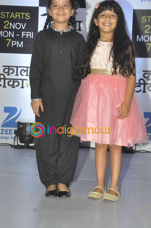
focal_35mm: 110
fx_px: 694
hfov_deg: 12.4
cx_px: 71
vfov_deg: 18.6
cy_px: 97
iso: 1000
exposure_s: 1/200
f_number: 9
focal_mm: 62
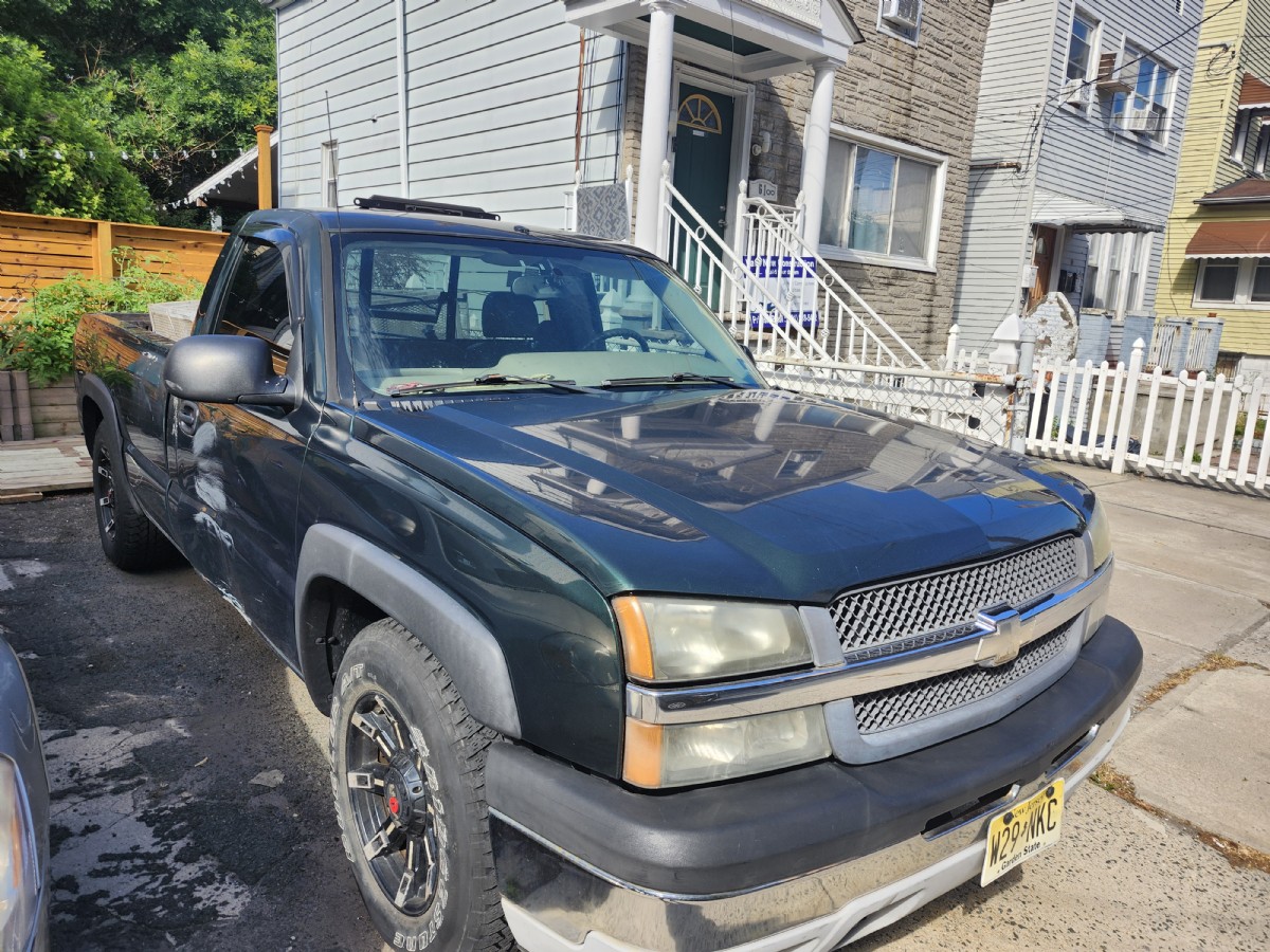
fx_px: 844
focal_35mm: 23
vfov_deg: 58.9
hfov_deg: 73.9
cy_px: 476
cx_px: 635
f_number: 1.8
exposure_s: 1/1036
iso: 25
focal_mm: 5.54
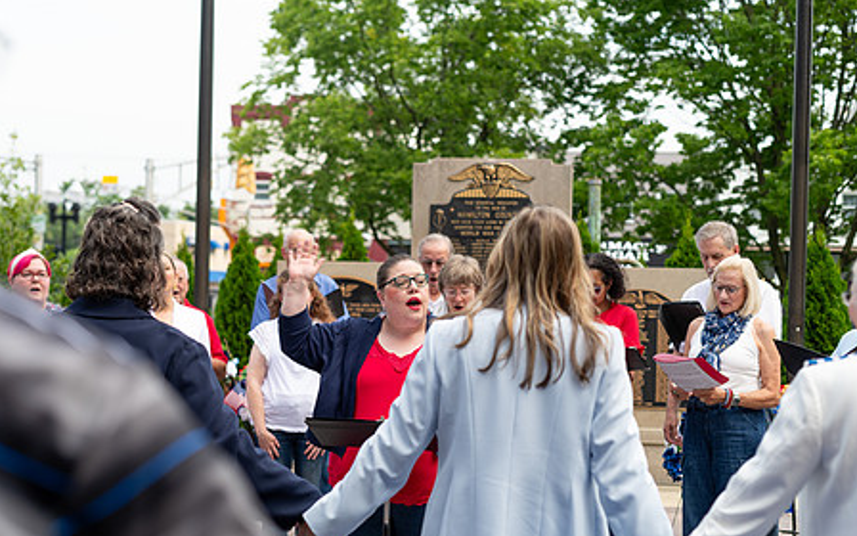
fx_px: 1541
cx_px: 352
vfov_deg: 19.7
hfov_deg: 31.0
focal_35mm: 66
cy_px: 338
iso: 100
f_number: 3.5
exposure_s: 1/500
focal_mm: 50
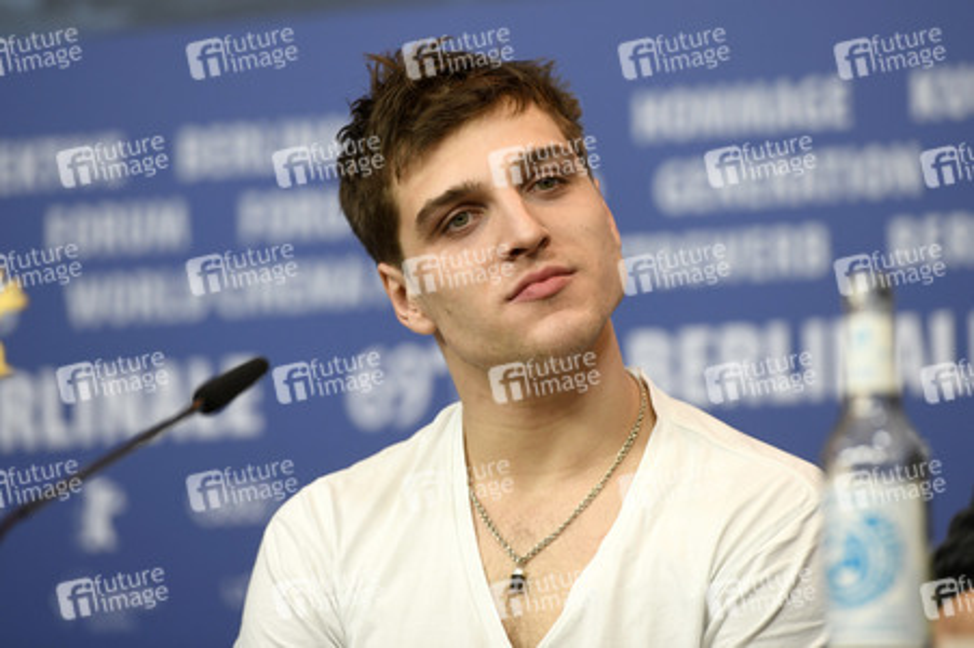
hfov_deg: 10.3
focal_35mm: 200
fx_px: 5407
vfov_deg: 6.9
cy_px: 324
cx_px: 487
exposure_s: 1/250
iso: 1000
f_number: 3.5
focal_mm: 200
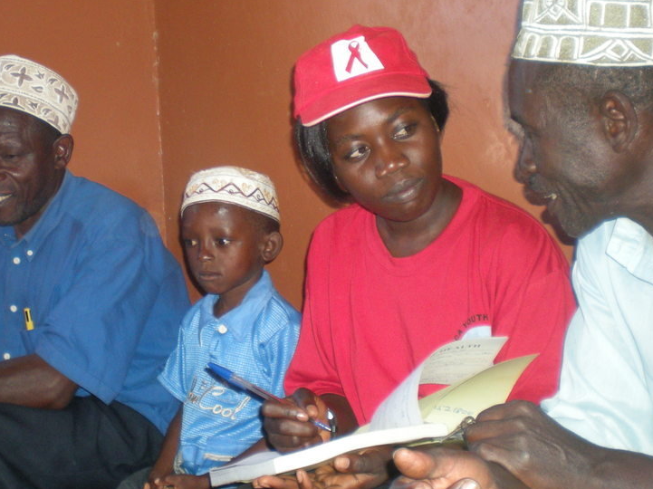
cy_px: 234
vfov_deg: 27.0
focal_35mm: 54
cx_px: 257
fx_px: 1018
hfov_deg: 35.4
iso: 173
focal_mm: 6.3
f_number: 3.1
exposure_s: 1/60
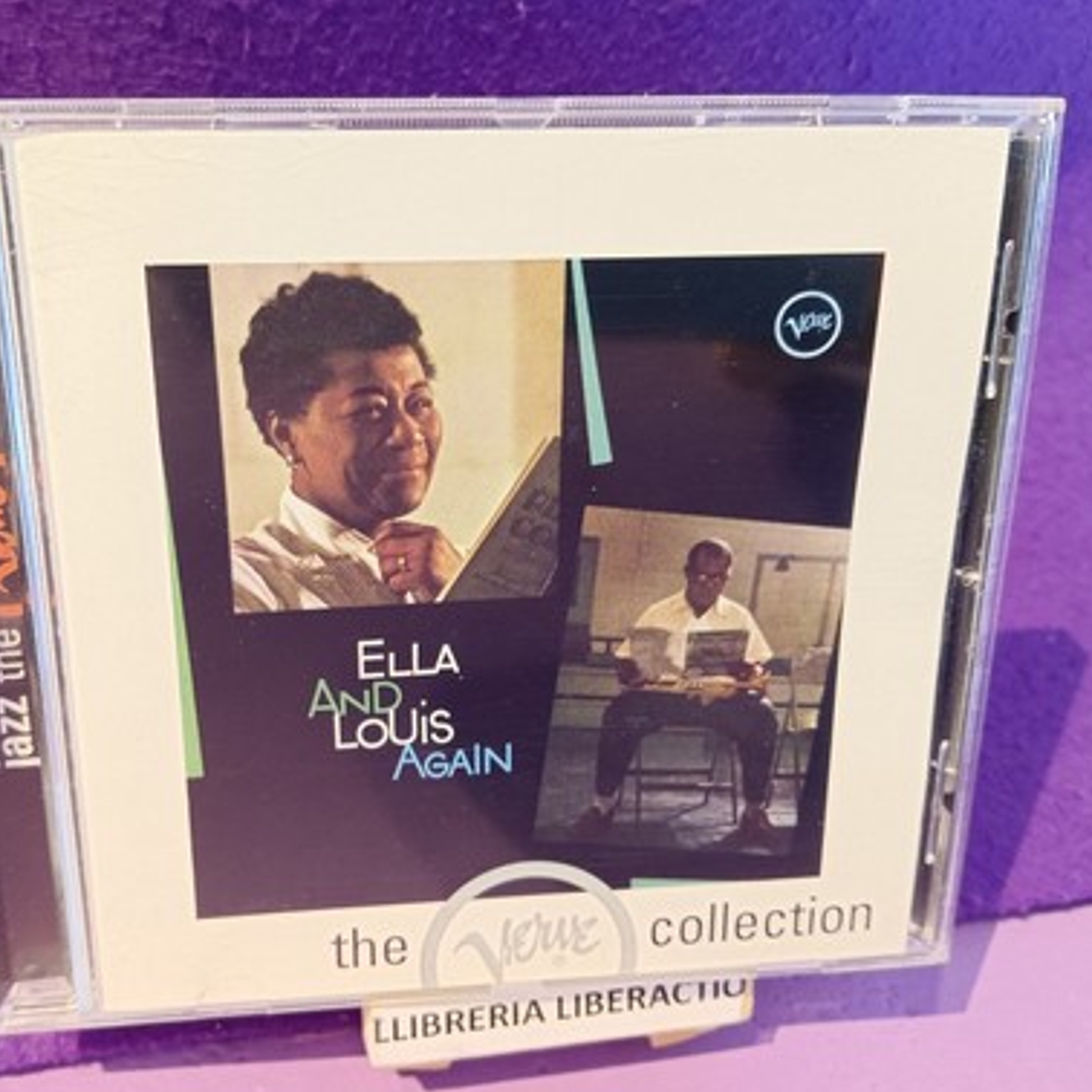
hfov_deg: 52.2
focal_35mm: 31
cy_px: 549
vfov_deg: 52.5
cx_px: 433
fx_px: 1106
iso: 998
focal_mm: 3.96
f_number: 1.8
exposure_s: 1/33.3
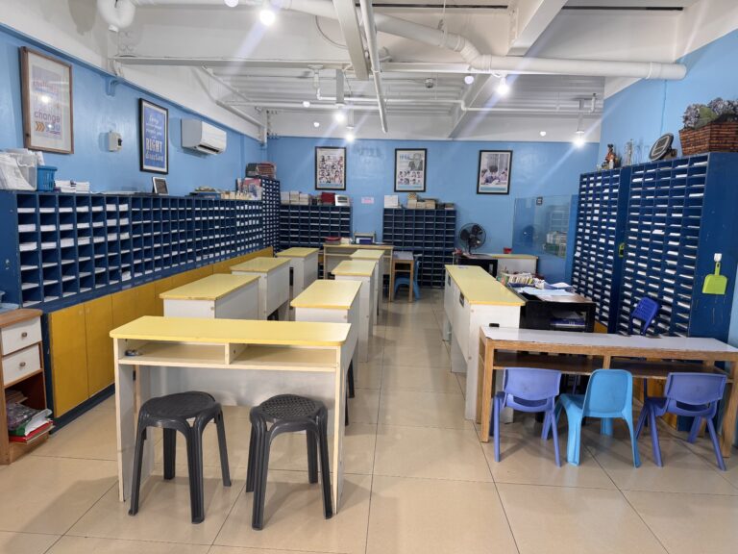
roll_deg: -1.8
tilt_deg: -7.6
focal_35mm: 24
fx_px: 512
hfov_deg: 71.6
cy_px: 277
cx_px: 369
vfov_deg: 56.8
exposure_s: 1/60
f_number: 1.78
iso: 125
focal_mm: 6.76
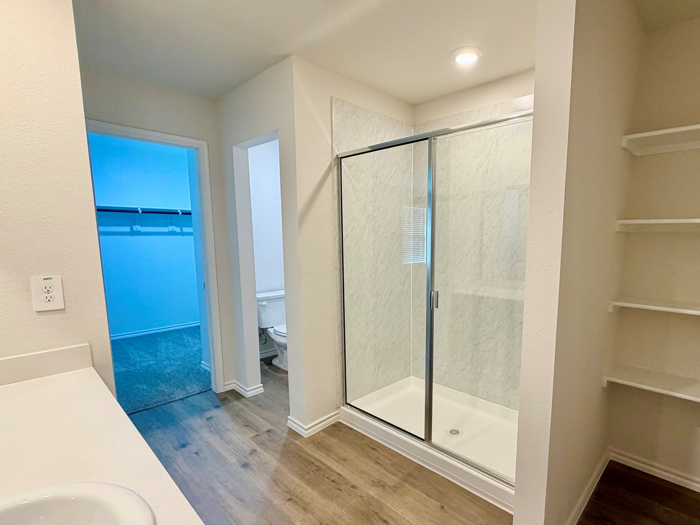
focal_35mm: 18
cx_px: 402
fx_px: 364
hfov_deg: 87.2
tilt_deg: -7.8
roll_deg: -0.2
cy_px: 286
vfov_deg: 71.4
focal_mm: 2.22
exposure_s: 1/120
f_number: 2.2
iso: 250
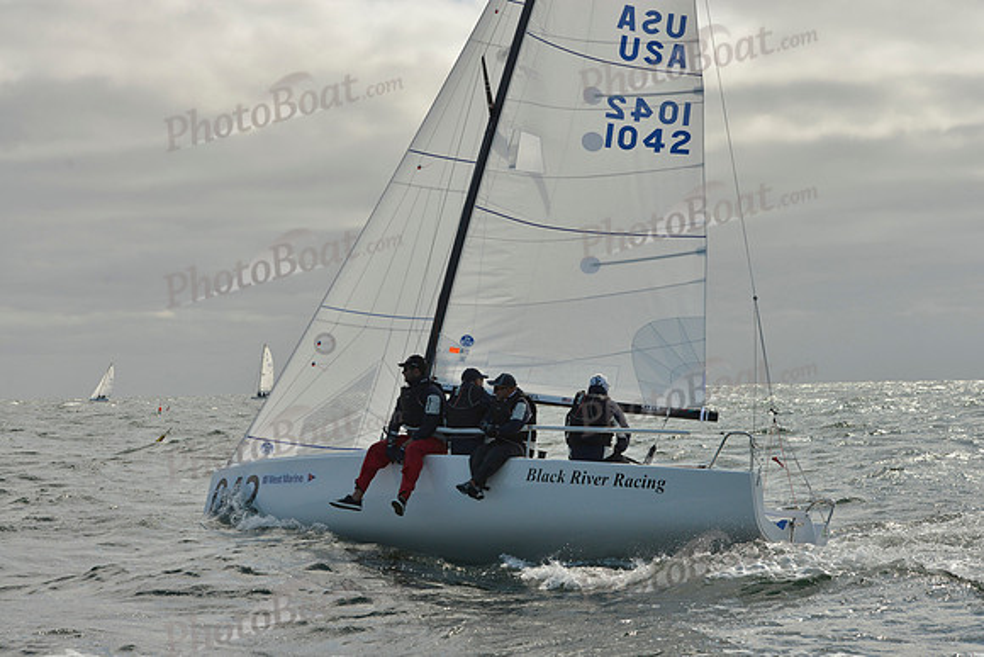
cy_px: 328
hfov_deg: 28.8
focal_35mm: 70
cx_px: 492
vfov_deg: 19.5
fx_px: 1914
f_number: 10
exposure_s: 1/1600
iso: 400
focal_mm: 70
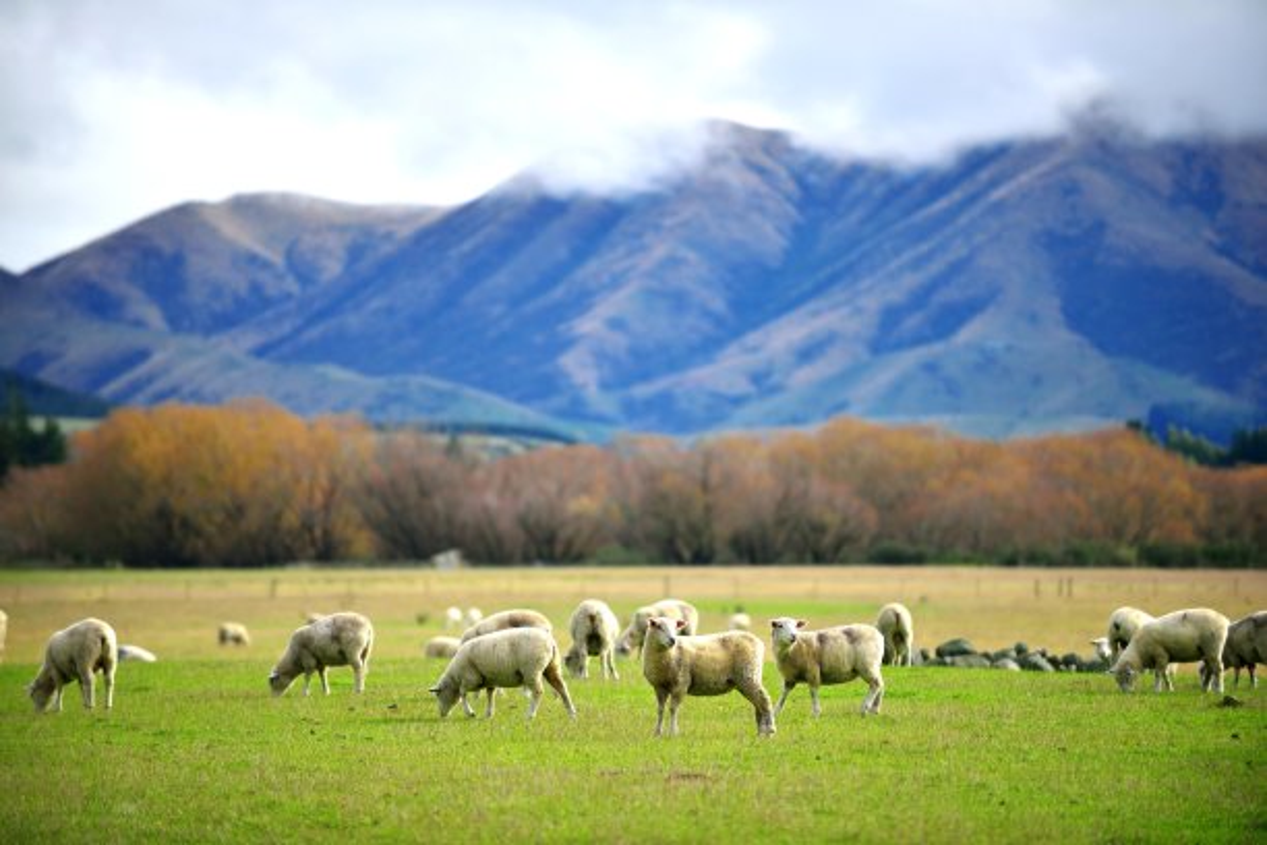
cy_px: 422
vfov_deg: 6.9
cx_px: 634
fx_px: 7038
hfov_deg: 10.3
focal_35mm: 200
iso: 100
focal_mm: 200
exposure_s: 1/1000
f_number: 2.8
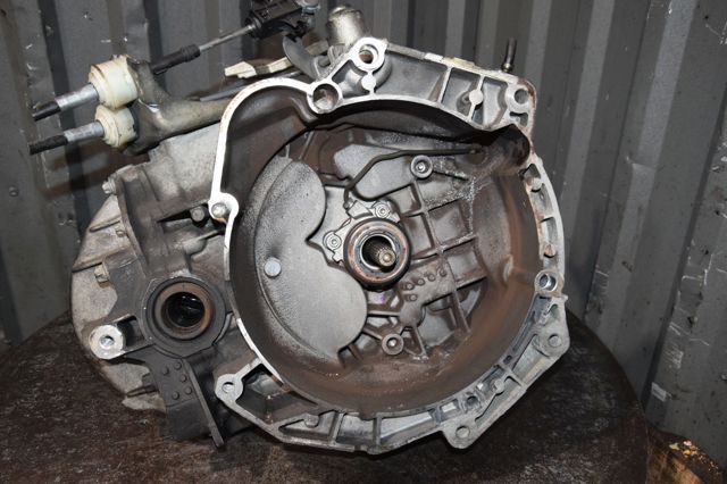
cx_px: 364
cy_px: 242
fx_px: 666
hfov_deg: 57.2
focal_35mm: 33
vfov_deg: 39.9
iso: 1600
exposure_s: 1/60
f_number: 5.6
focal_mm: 22
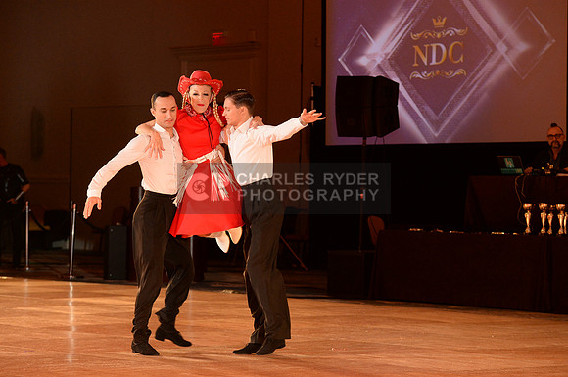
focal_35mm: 130
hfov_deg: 15.8
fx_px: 2048
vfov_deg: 10.5
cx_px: 284
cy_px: 188
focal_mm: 130
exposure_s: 1/250
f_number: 5.6
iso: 4000
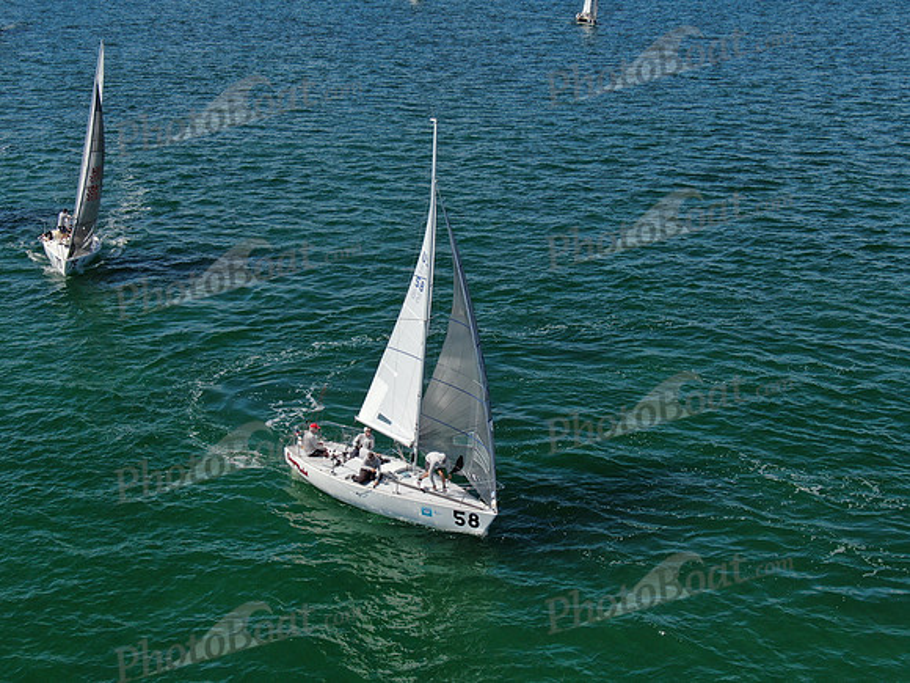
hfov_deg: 39.7
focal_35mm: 48
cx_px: 455
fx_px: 1262
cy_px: 342
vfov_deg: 30.3
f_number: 3.8
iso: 100
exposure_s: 1/1000
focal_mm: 8.6
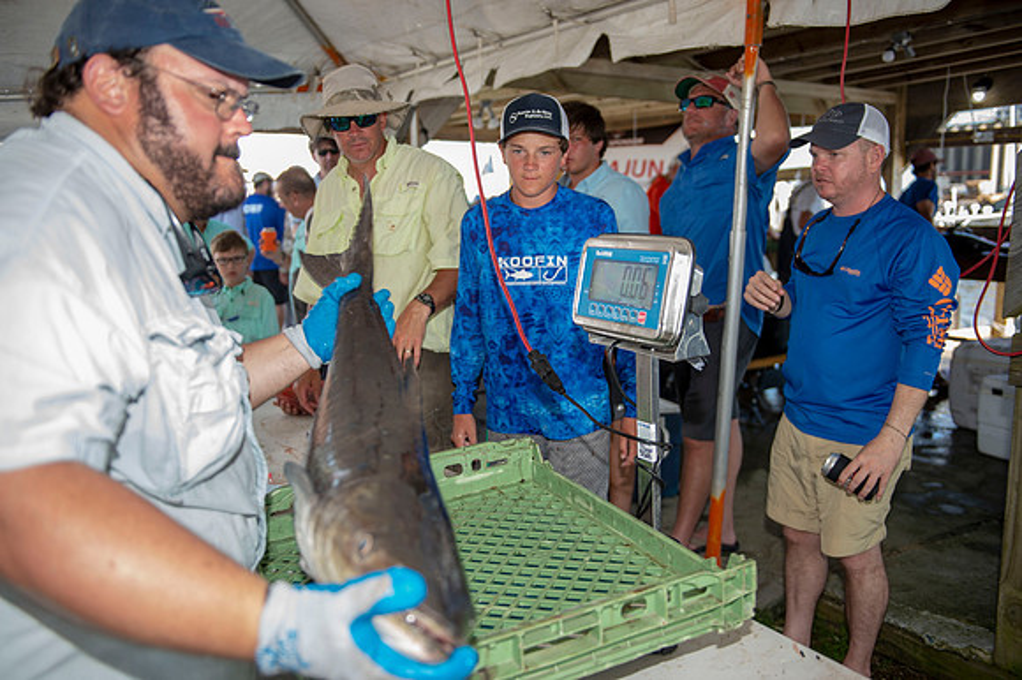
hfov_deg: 58.7
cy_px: 340
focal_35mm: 32
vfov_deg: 41.1
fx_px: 908
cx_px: 511
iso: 50
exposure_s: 1/100
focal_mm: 32
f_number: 2.8
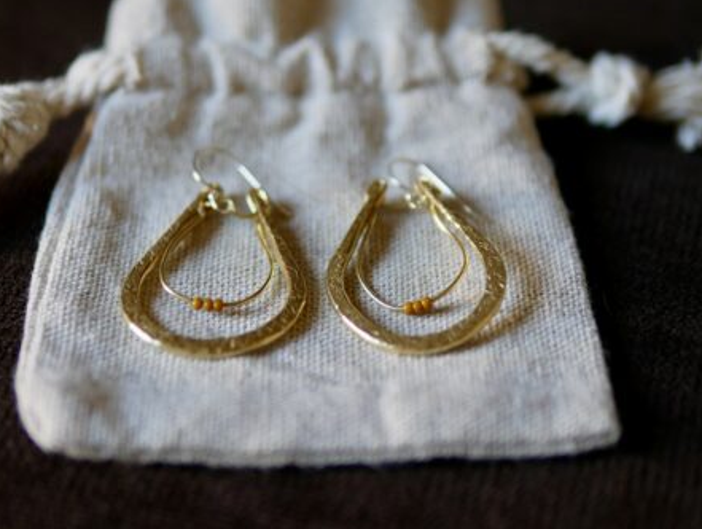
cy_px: 241
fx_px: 1381
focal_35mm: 68
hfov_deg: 28.5
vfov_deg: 21.7
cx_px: 315
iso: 200
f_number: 1.6
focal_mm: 25
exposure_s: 1/125
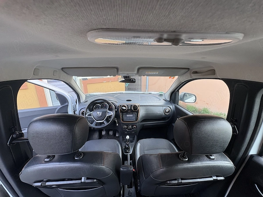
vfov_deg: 85.7
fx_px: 106
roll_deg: -0.1
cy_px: 98
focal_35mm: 14
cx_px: 132
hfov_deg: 102.1
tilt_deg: -17.5
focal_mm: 2.22
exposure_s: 1/99
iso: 64
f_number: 2.2
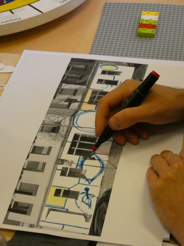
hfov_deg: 12.9
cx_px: 92
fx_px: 815
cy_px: 123
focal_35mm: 115
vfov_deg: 17.1
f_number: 5
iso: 1250
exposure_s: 1/80
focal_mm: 20.5
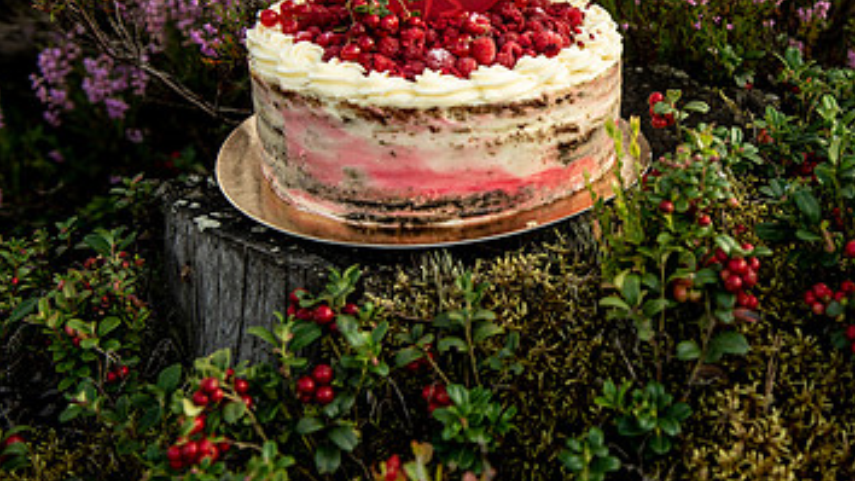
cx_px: 633
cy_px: 93
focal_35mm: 60
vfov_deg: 19.8
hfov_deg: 34.2
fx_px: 1360
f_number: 2.8
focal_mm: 35
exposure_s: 1/400
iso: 320
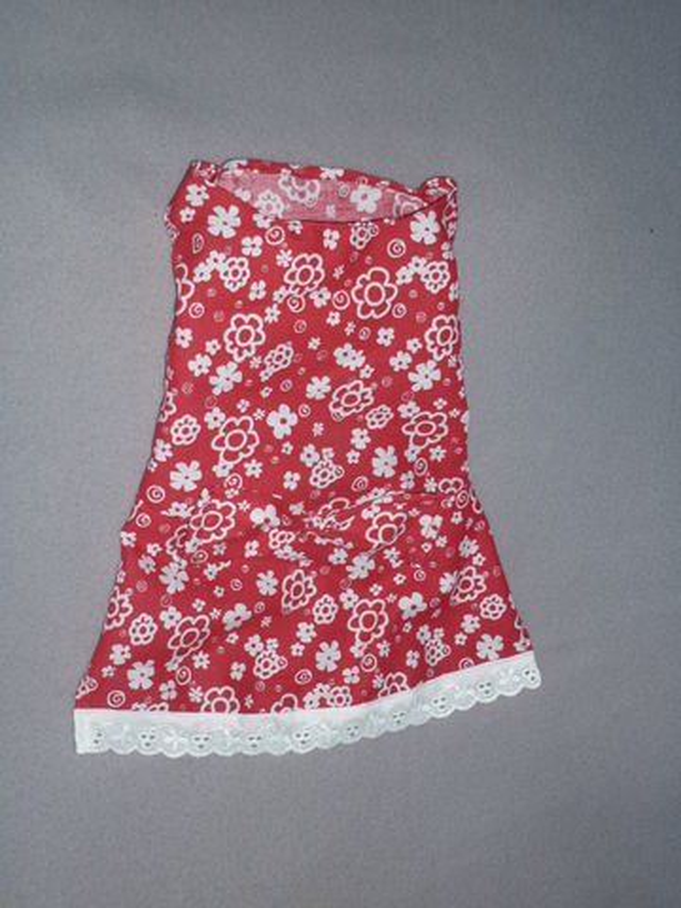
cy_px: 454
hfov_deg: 30.3
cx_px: 340
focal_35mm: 48
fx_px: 1259
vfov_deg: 39.7
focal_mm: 8
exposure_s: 1/30
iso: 100
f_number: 3.2
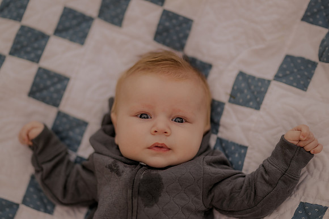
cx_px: 164
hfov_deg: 23.9
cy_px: 110
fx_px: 777
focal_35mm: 85
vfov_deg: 16.1
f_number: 1.4
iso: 200
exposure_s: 1/320
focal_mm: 85
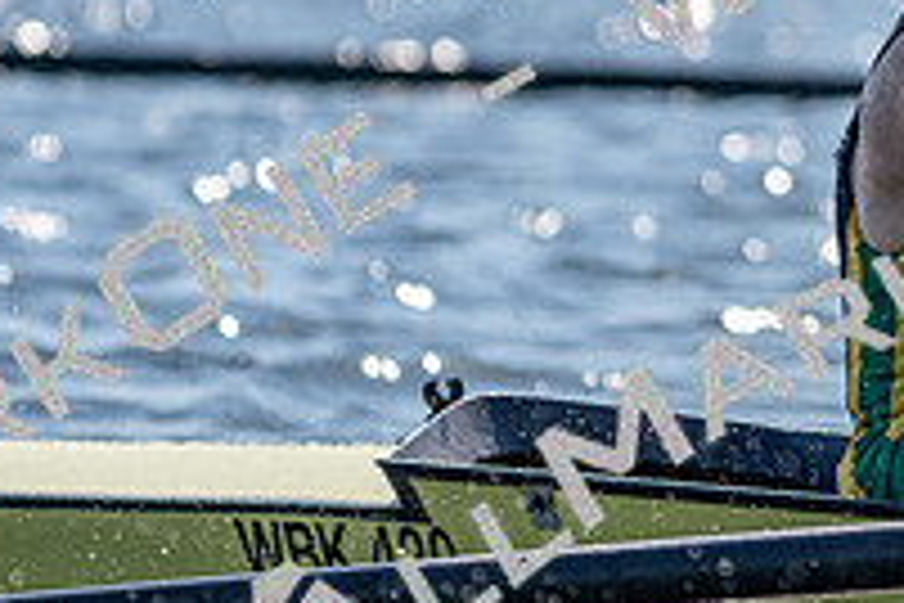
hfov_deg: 2.9
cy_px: 61
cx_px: 1165
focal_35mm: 708
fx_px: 17777
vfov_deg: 1.9
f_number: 5.6
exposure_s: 1/1600
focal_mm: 245
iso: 250
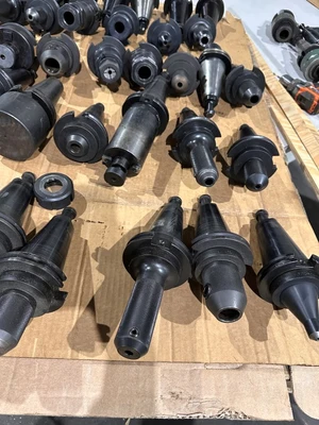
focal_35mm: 24
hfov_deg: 56.8
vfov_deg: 71.6
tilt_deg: -51.6
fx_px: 295
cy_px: 212
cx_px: 160
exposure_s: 1/60
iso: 400
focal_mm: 6.86
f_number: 1.78
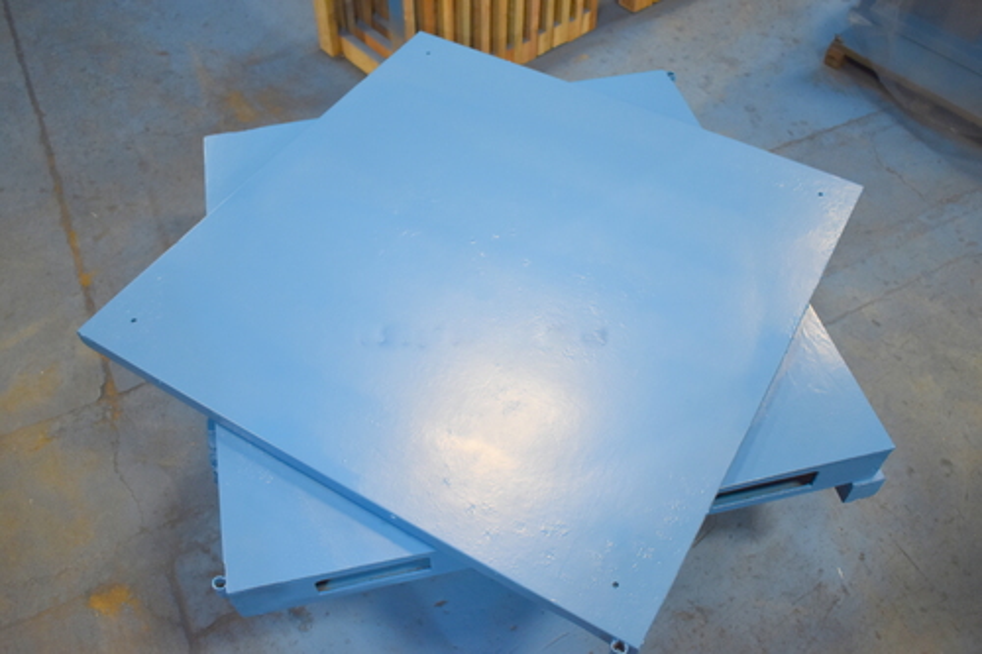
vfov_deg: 41.7
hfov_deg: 59.5
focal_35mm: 32
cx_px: 491
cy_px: 327
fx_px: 859
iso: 900
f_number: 3.8
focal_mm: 21
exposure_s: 1/125
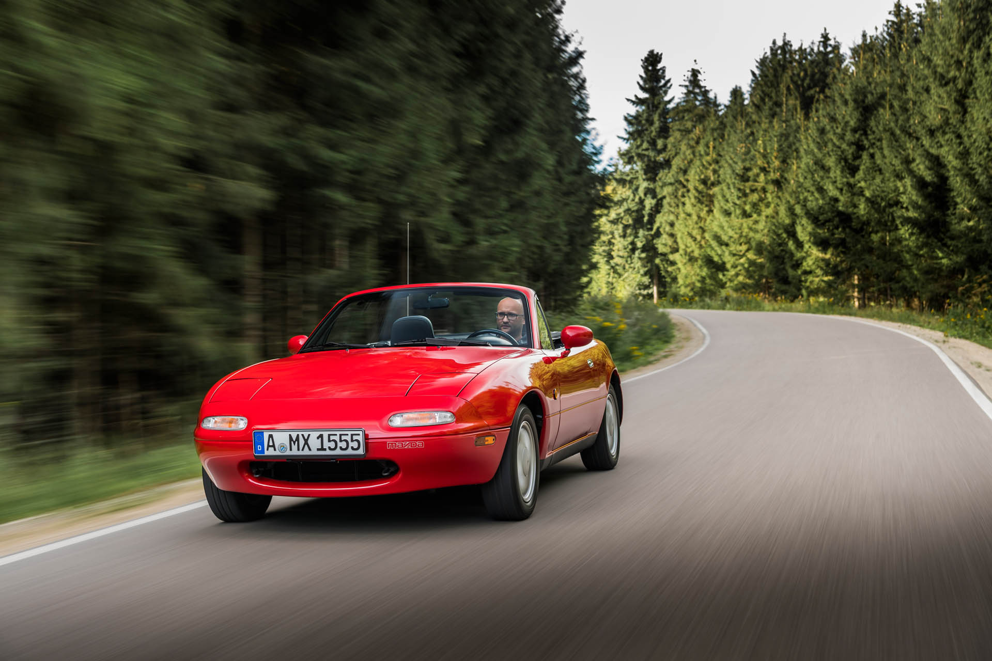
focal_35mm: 52
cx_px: 496
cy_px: 330
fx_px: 1433
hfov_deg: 38.2
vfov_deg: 26.0
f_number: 5
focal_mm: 52
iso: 100
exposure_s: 1/20
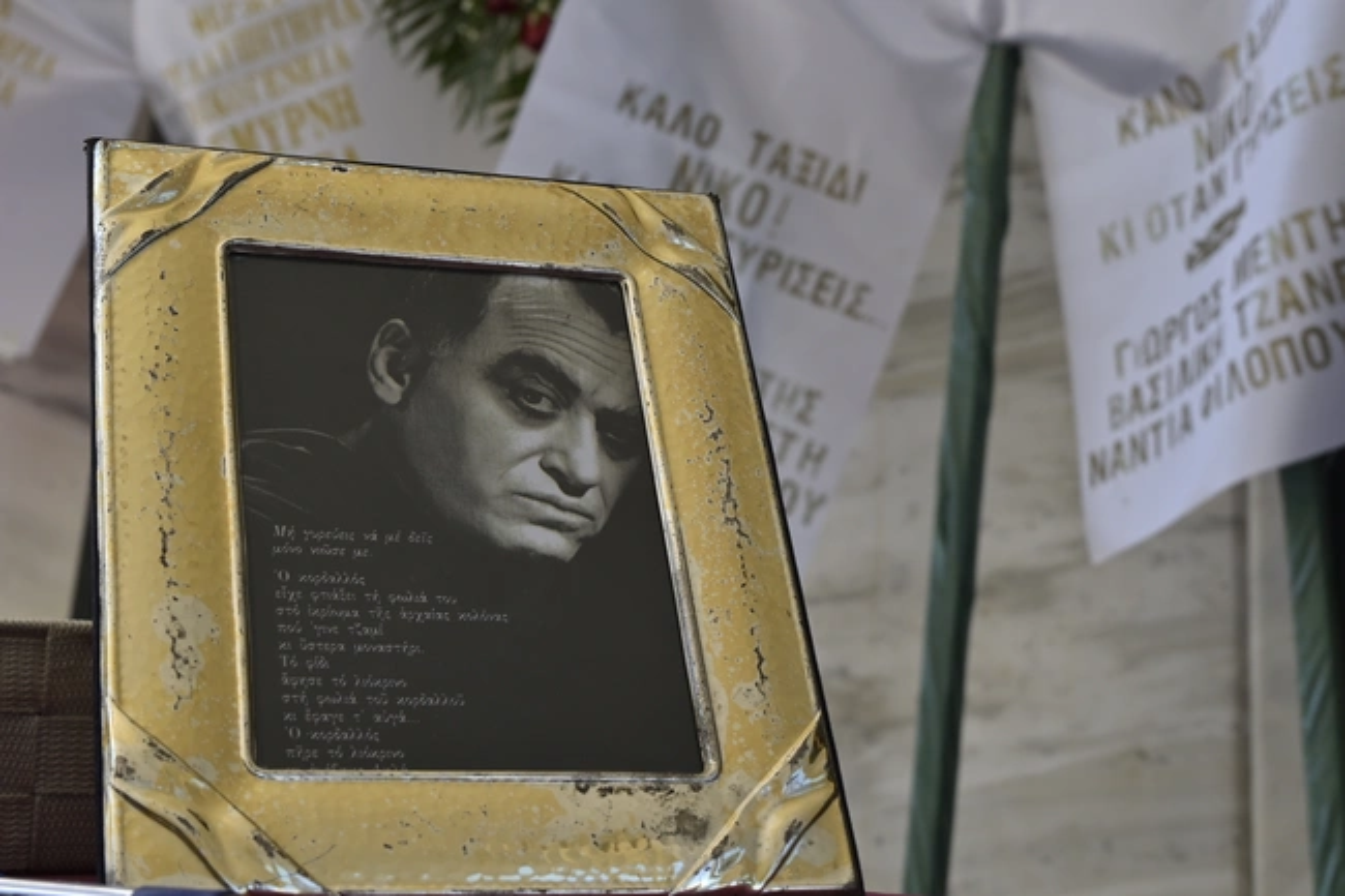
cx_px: 672
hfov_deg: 32.9
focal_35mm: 61
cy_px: 448
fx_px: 2278
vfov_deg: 22.2
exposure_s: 1/200
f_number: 8
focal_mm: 41
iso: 160
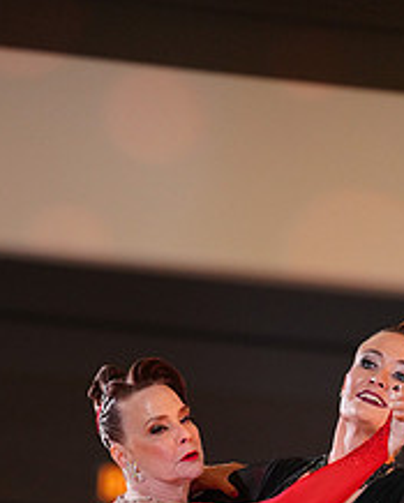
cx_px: 292
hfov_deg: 4.3
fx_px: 5429
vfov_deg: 5.3
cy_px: 648
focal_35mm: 364
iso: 2500
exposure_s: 1/400
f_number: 2.8
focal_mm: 146
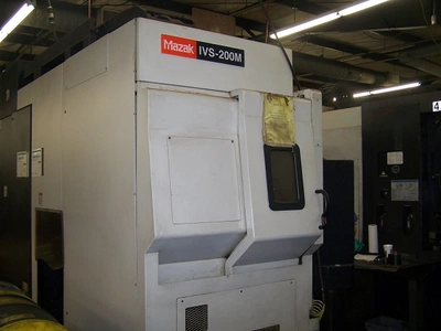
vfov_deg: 37.7
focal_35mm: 38
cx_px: 220
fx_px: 484
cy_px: 166
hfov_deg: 49.0
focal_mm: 6.3
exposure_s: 1/60
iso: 140
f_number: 2.8
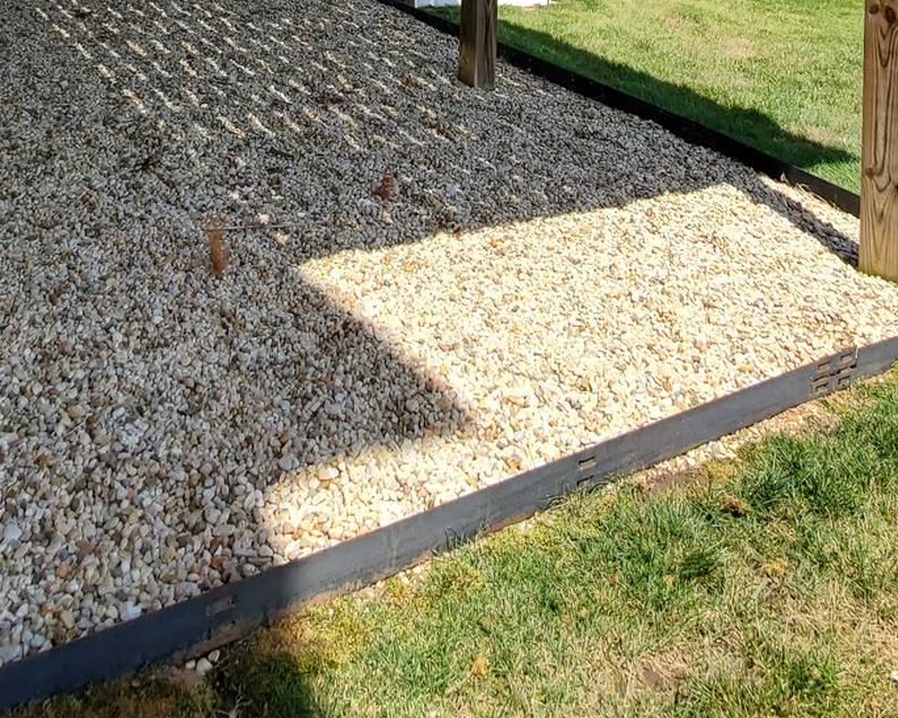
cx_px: 398
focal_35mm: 38
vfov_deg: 30.4
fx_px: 1010
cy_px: -230
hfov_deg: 47.9
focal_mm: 1.8
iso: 50
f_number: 2.2
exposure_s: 1/689
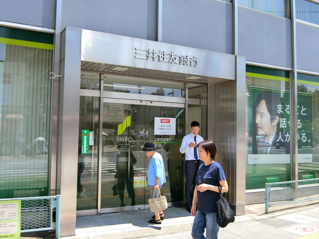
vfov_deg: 37.7
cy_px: 120
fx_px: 350
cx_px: 160
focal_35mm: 38
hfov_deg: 49.0
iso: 80
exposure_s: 1/320
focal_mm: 8.1
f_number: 3.7
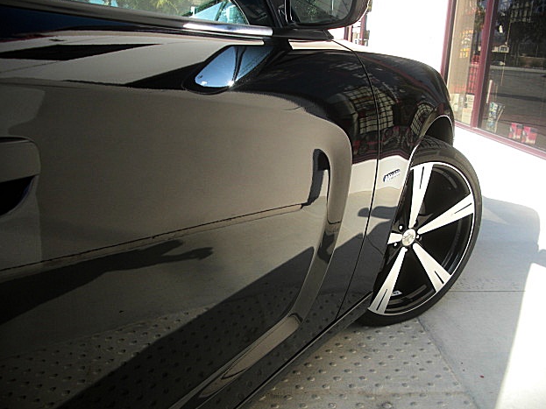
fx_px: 583
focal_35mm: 37
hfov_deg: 50.1
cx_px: 273
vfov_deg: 38.7
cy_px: 205
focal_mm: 6.3
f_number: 2.8
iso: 50
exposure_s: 1/250
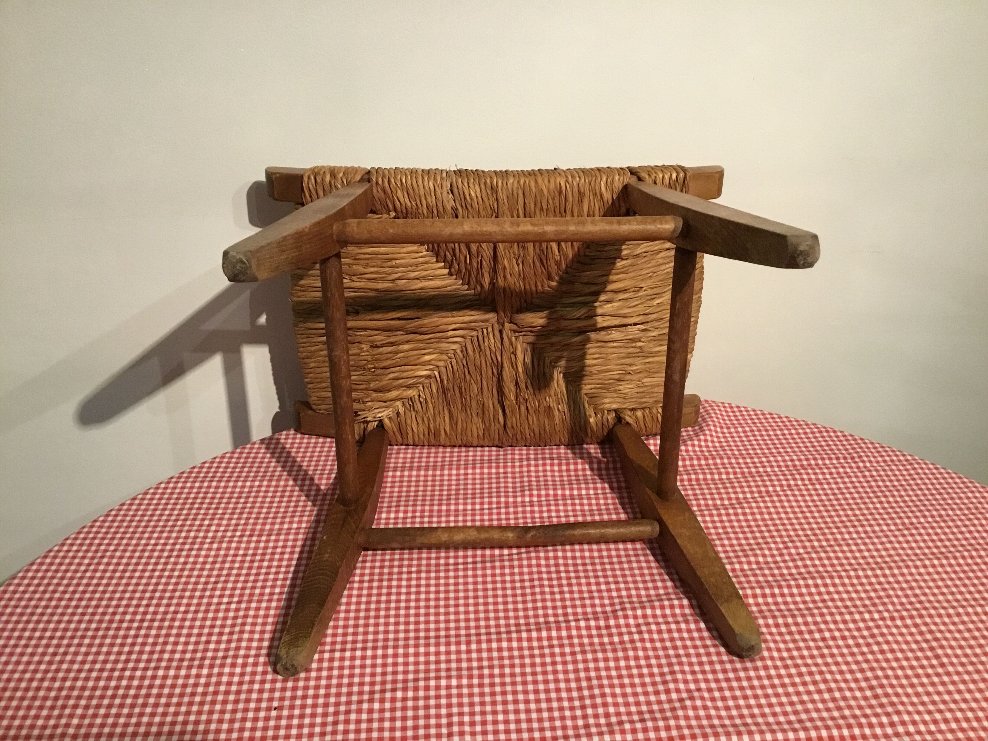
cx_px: 494
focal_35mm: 31
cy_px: 370
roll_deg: -1.3
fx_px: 885
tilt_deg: -28.3
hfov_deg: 58.4
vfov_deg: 45.4
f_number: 2.4
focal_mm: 3.3
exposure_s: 1/25
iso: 200
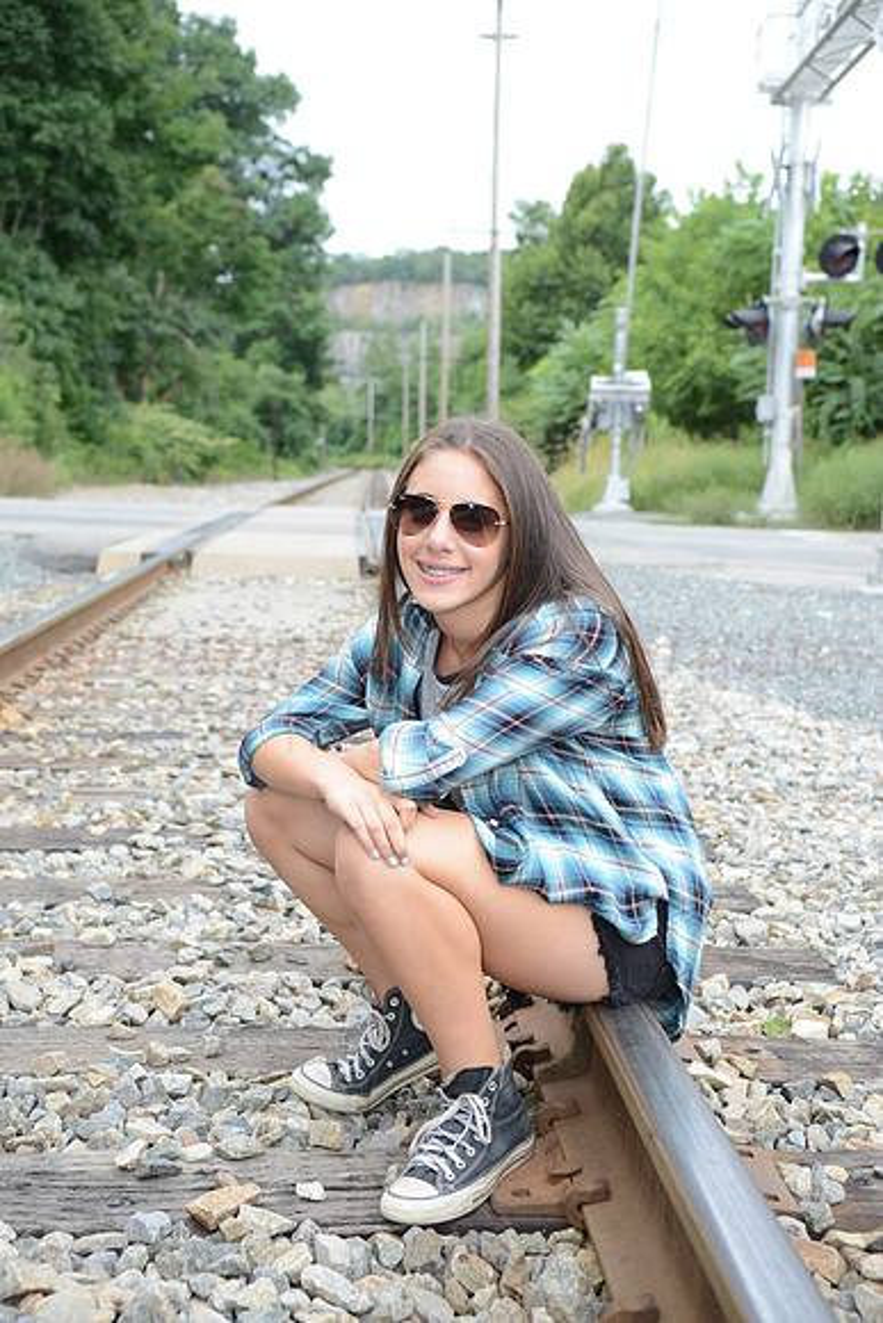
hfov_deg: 27.0
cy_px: 662
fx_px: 1838
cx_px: 442
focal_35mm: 50
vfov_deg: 39.6
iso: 1600
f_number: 5.6
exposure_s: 1/250
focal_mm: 50
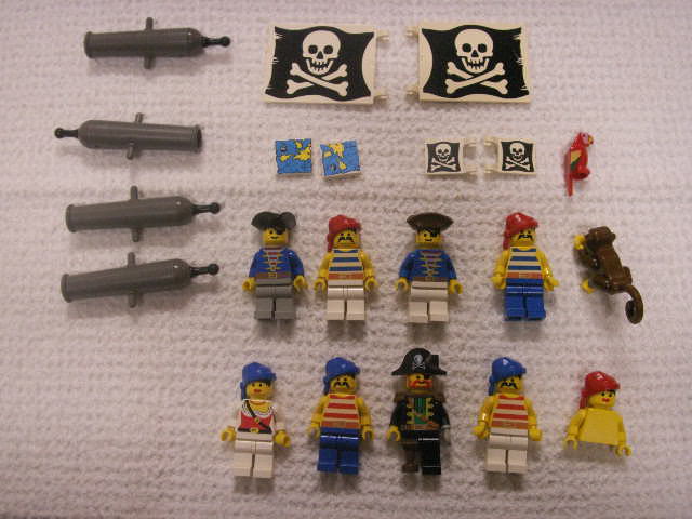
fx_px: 740
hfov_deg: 50.1
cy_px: 260
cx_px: 346
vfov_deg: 38.7
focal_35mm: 37
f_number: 3.5
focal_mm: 7.7
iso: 160
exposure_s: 1/10
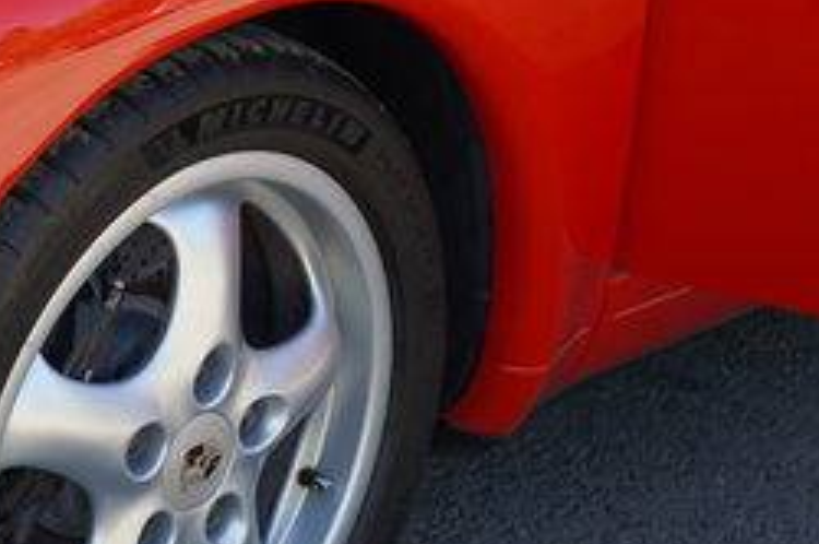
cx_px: -565
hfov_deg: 14.9
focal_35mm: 123
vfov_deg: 10.7
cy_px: -282
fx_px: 2795
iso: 125
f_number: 4
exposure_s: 1/160
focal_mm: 30
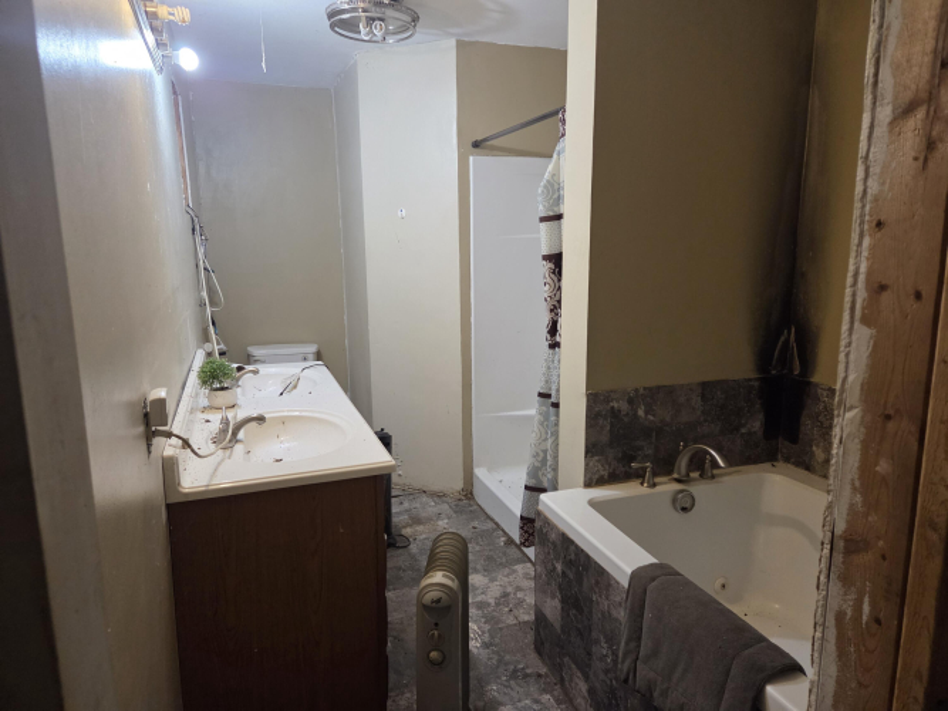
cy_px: 356
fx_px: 630
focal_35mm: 23
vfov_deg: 58.9
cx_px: 474
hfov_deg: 73.9
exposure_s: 1/120
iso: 640
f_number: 1.8
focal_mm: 5.4
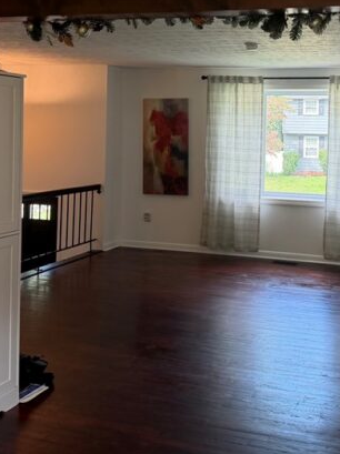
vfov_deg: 39.7
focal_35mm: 47
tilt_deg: -0.1
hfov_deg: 30.5
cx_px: 242
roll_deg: -1.2
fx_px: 616
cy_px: 132
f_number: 1.78
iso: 200
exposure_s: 1/182
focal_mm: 6.76
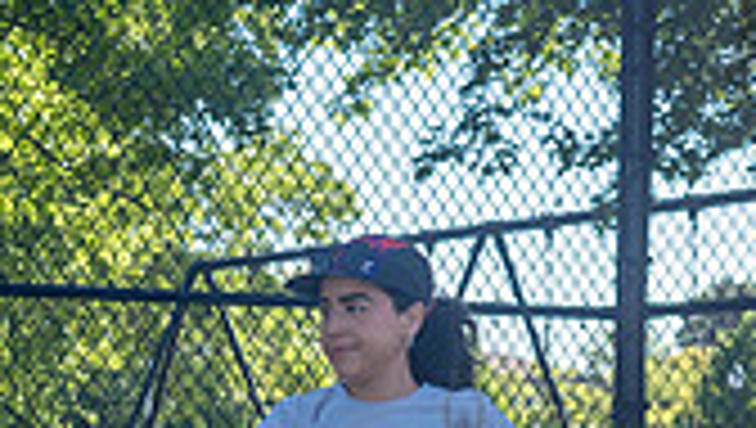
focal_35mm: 131
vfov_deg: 9.0
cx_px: -96
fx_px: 2629
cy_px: 655
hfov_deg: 15.9
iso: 200
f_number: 4.5
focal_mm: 35
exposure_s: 1/400
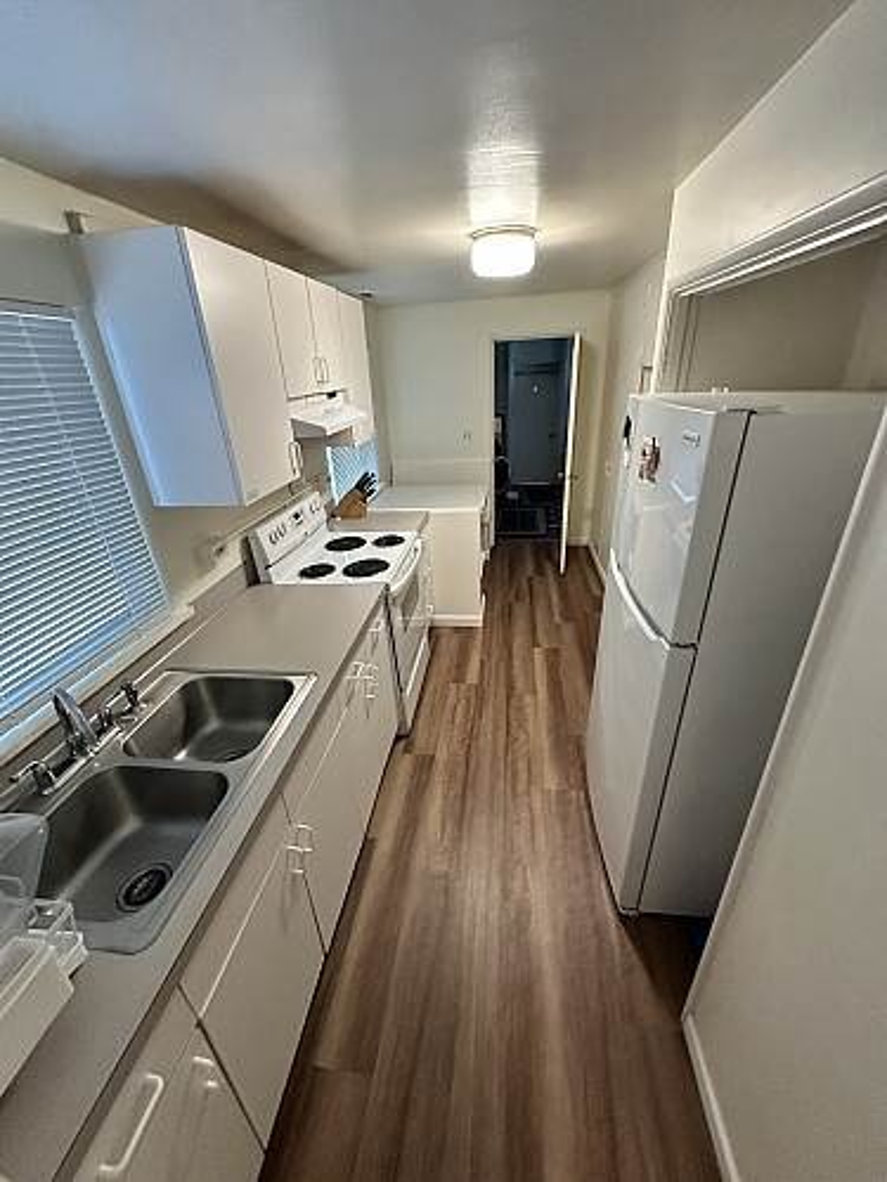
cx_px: 444
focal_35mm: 14
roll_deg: +2.0
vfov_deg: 102.1
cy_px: 591
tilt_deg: -25.2
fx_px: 478
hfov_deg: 85.7
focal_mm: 2.22
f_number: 2.2
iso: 640
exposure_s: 1/60
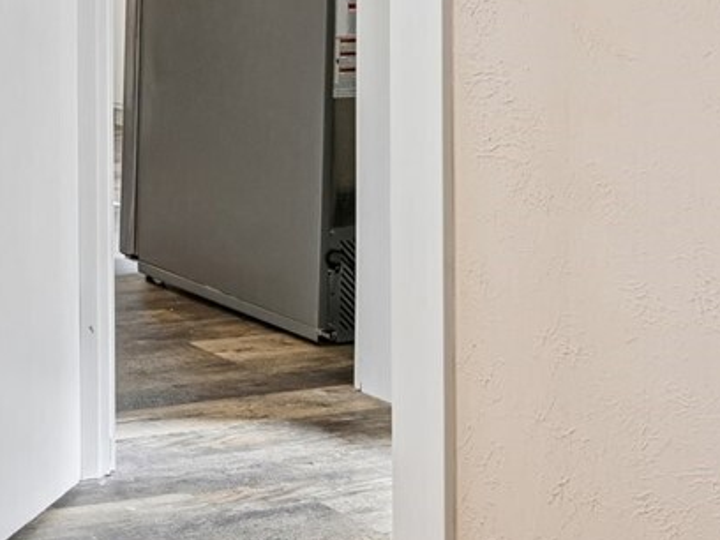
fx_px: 1581
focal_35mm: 76
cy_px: -160
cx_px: -497
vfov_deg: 18.1
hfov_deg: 20.1
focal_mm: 19
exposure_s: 1/30
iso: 400
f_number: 8
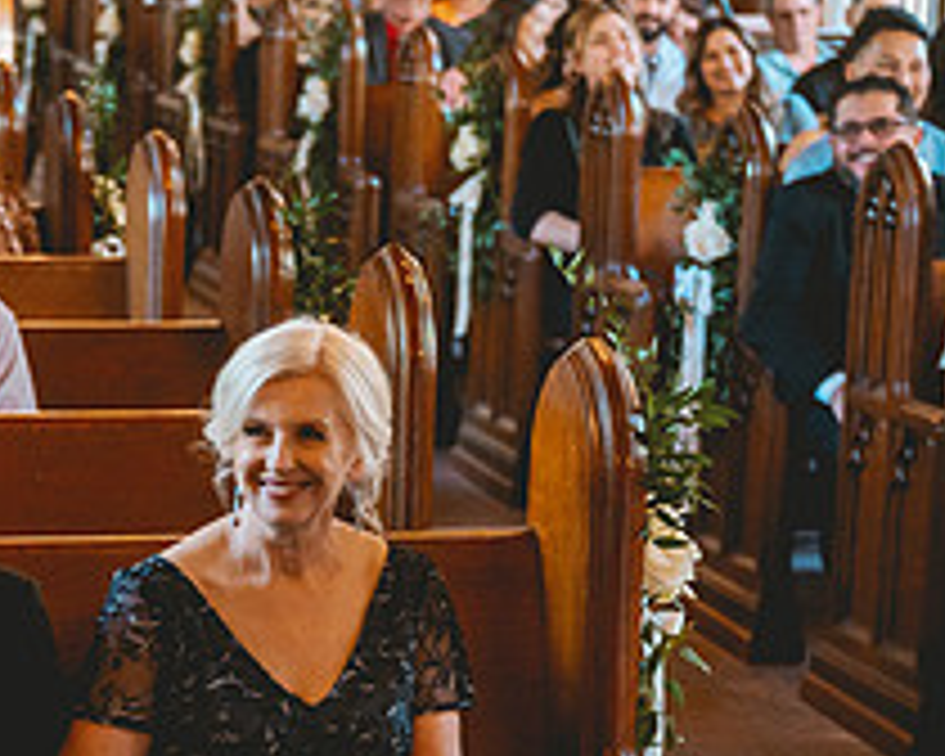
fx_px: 3412
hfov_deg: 15.7
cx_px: 243
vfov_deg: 12.6
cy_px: 594
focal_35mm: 122
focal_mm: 47
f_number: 2.8
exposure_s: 1/320
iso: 2000
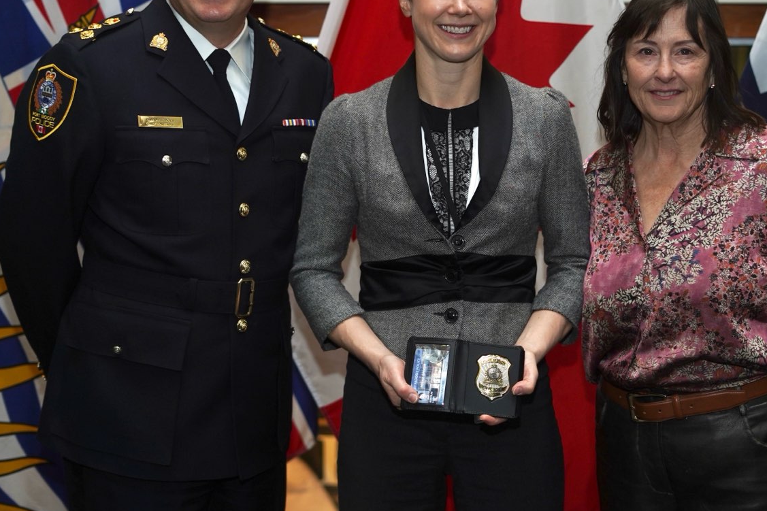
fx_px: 1512
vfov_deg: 19.1
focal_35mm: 71
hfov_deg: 28.4
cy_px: 163
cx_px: 455
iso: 400
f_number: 2.2
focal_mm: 50
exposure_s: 1/200
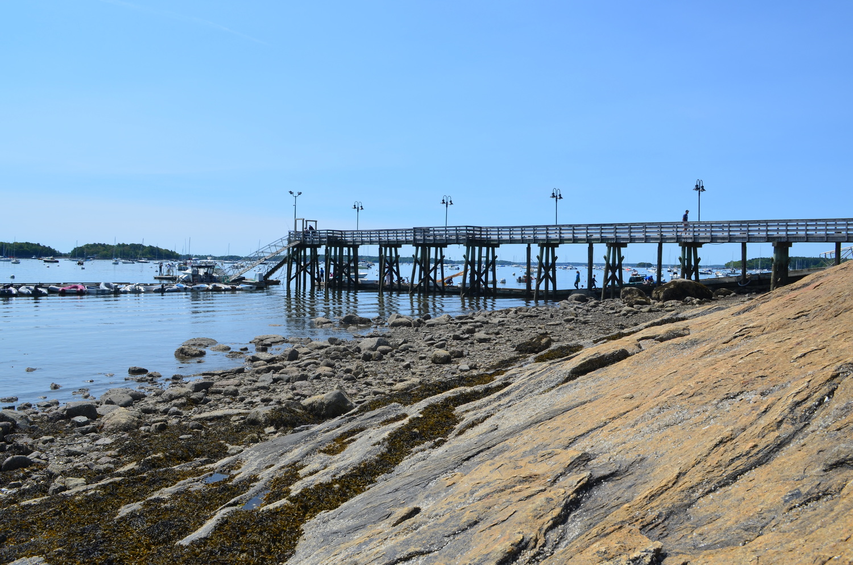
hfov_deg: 57.3
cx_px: 426
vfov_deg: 39.8
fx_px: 780
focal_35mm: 33
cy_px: 282
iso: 100
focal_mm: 22
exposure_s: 1/160
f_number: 11
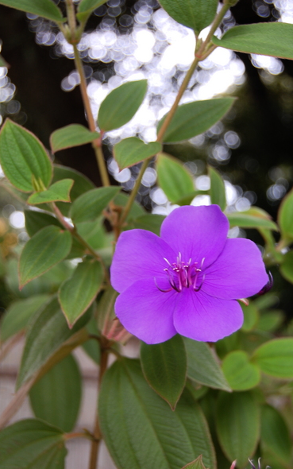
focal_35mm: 59
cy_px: 236
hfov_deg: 22.0
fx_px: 753
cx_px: 156
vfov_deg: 34.5
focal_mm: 38
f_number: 5
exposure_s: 1/25
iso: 200
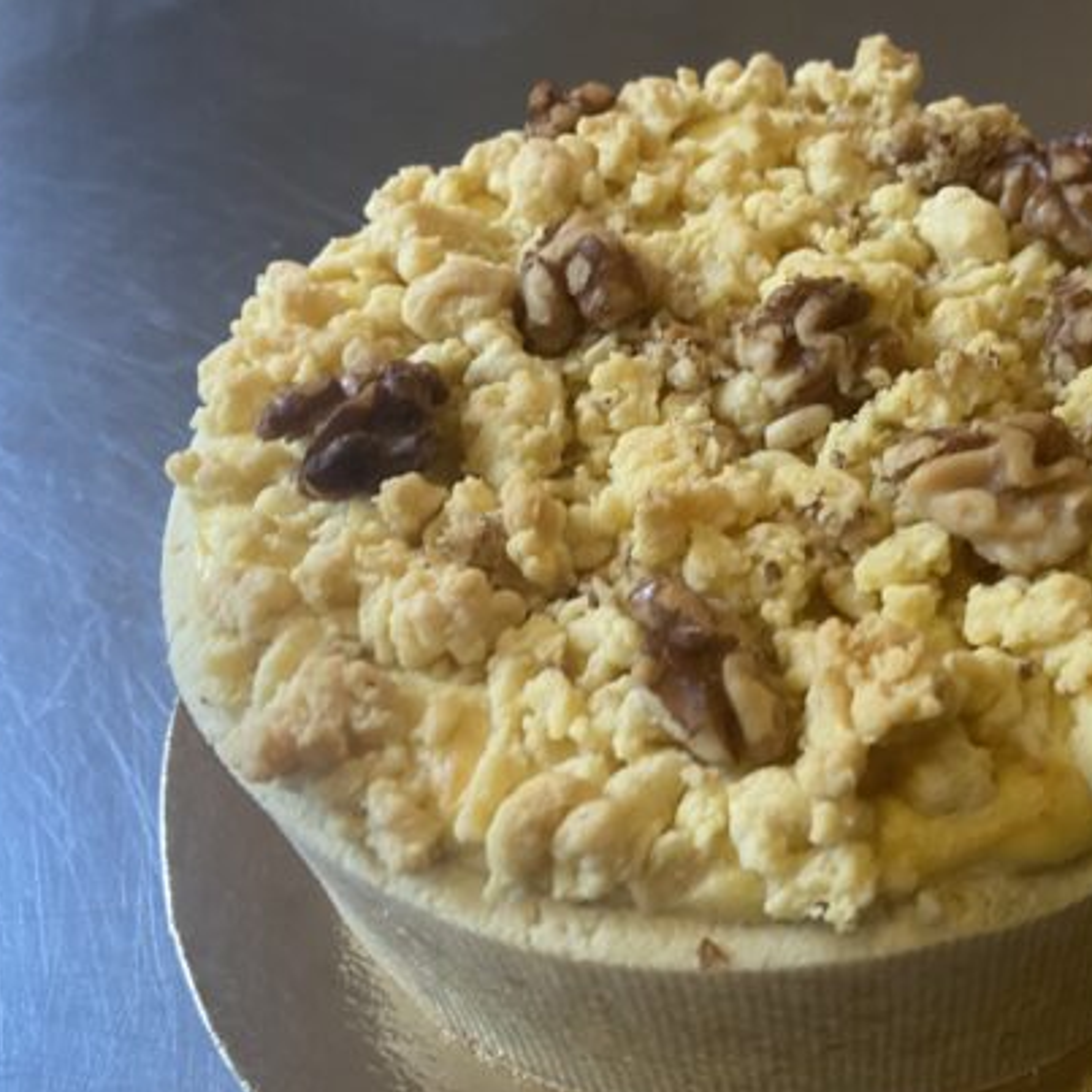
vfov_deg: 43.8
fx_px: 1356
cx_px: 820
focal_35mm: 38
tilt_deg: -47.8
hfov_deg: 42.5
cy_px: 496
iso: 200
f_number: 1.8
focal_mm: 4.25
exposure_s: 1/50
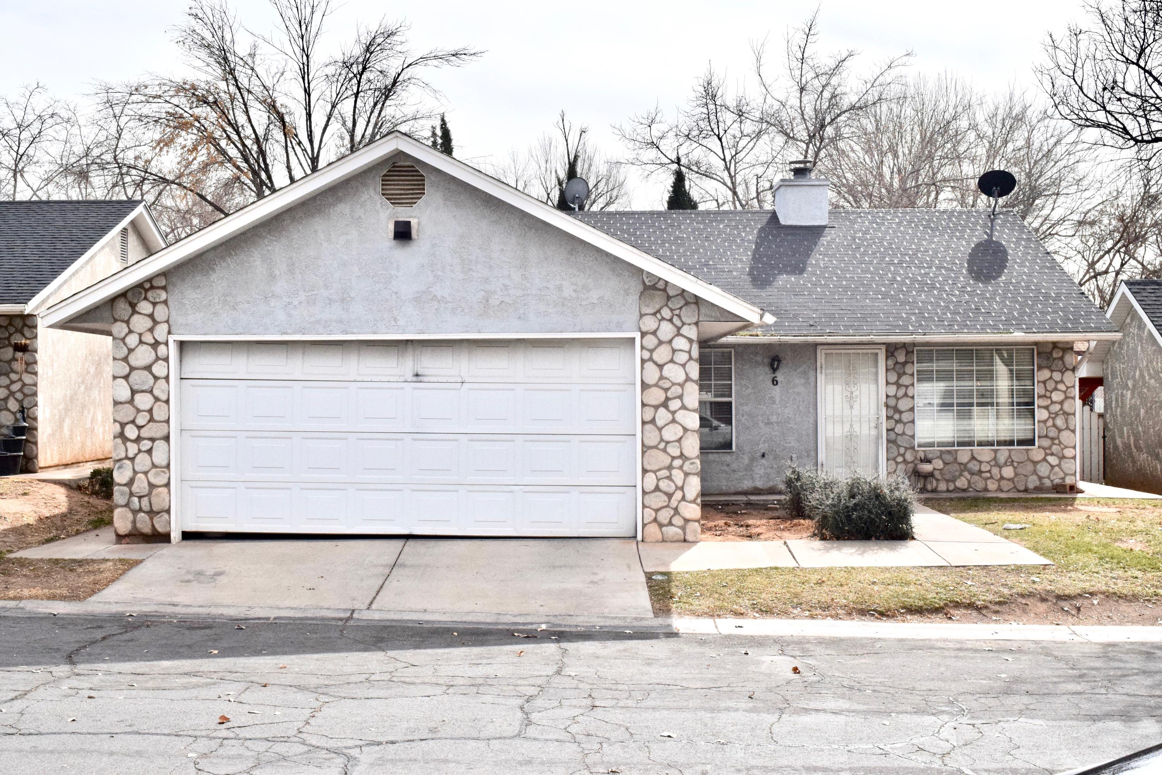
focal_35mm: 44
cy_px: 388
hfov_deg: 45.0
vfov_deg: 30.8
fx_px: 1404
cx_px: 581
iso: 1600
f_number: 11
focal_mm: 29
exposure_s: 1/4000
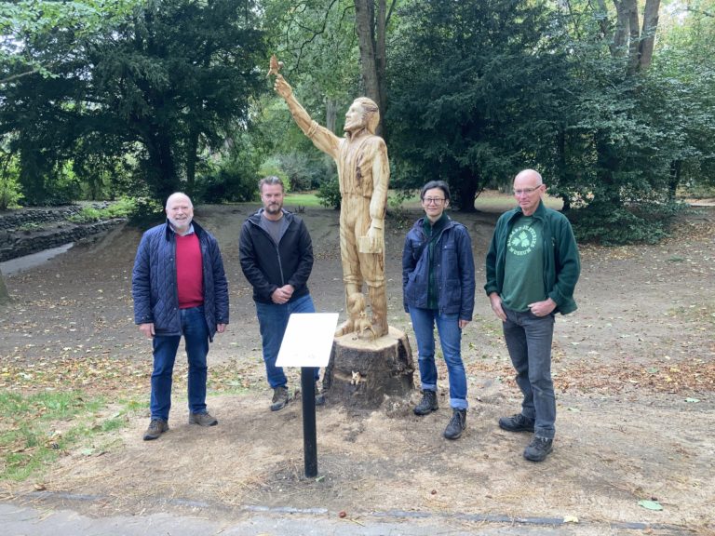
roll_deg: +1.4
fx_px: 578
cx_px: 358
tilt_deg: -7.9
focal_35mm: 28
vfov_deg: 49.7
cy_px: 268
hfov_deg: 63.4
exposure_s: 1/103
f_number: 1.8
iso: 80
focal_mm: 3.99
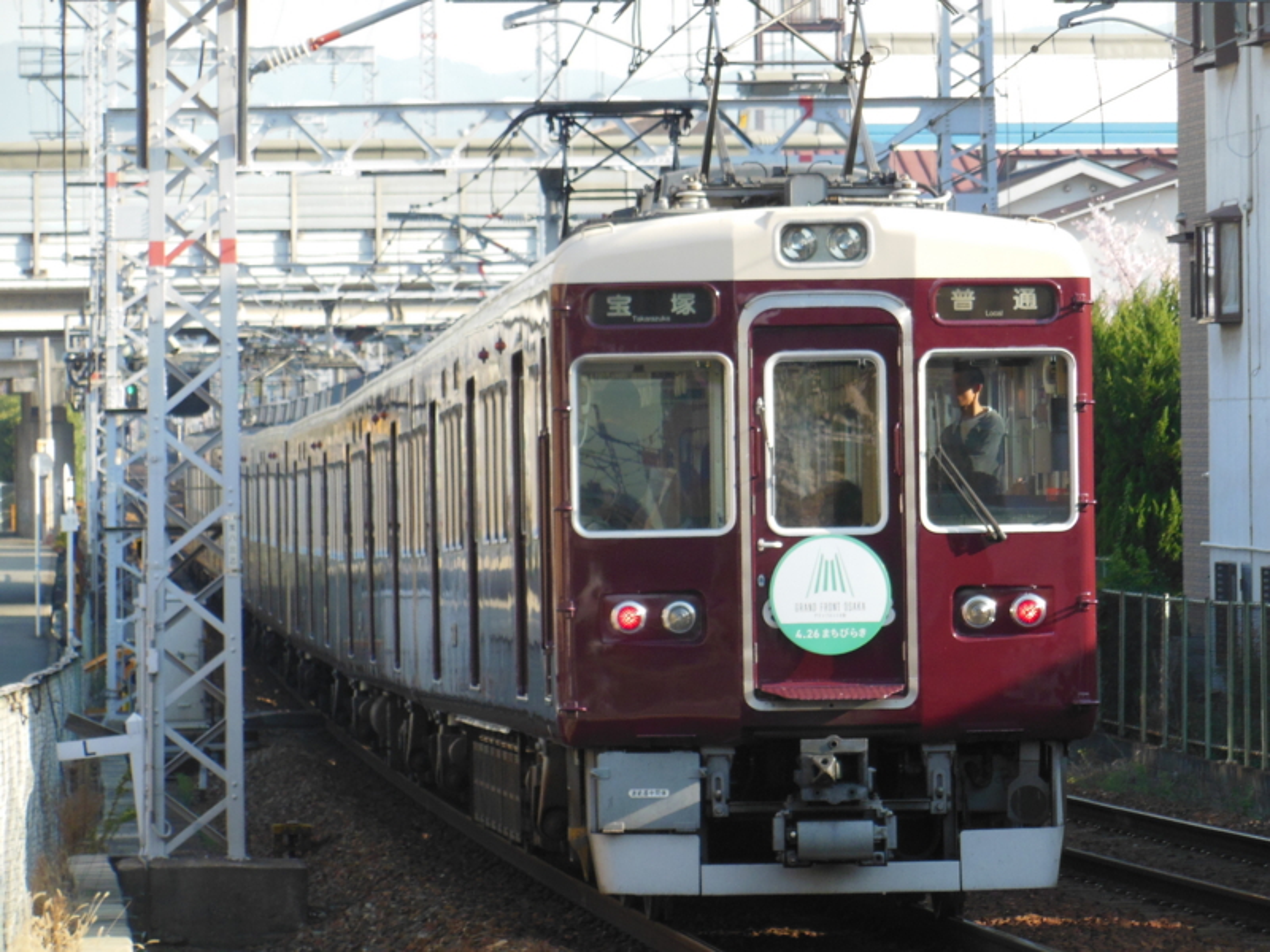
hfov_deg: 7.8
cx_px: 635
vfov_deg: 5.8
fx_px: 9356
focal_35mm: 255
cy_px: 476
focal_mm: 45.4
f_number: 5.9
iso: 250
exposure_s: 1/250
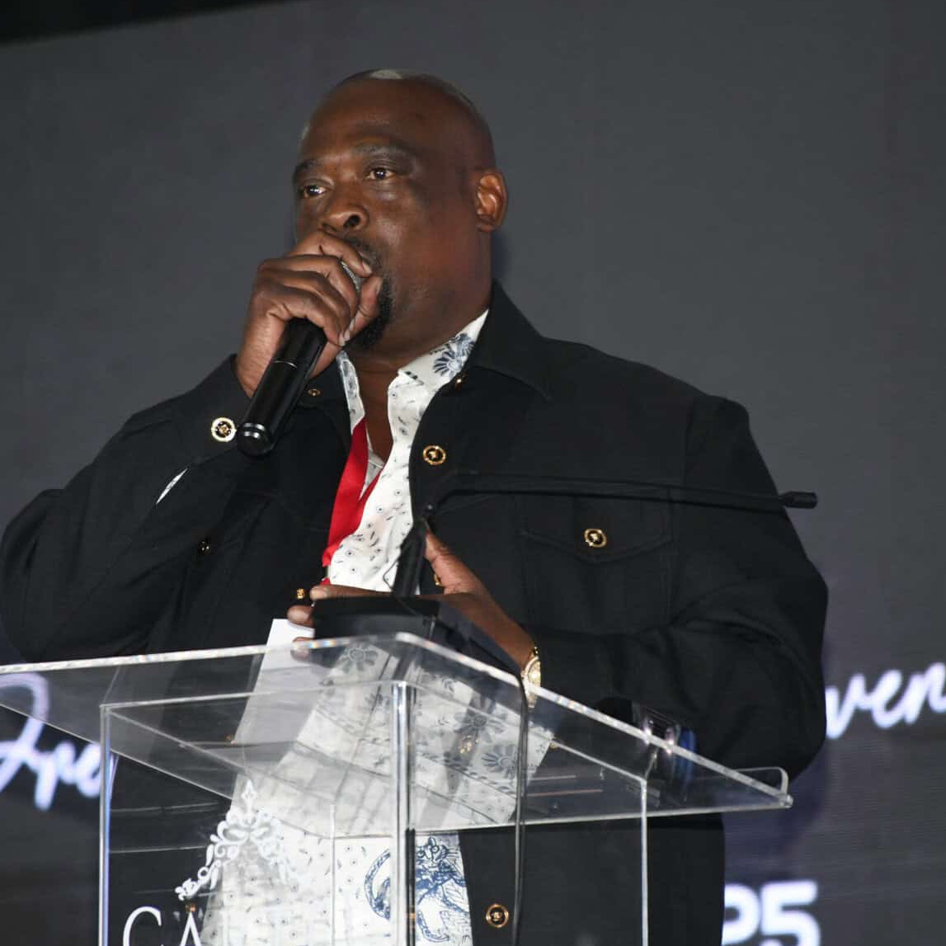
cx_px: 459
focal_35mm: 400
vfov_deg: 4.4
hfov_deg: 4.4
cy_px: 456
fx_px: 12367
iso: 1600
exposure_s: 1/250
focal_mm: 300
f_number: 6.3
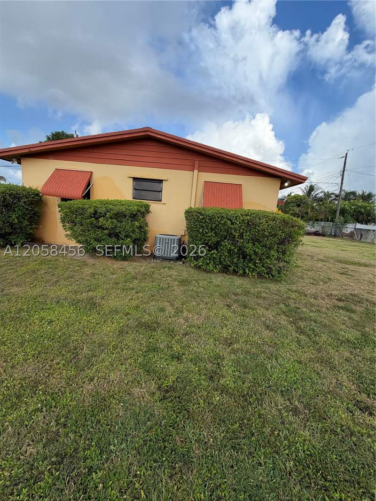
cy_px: 250
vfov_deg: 102.1
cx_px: 188
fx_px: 203
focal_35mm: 14
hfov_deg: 85.7
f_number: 2.2
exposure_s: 1/770
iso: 40
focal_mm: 2.22
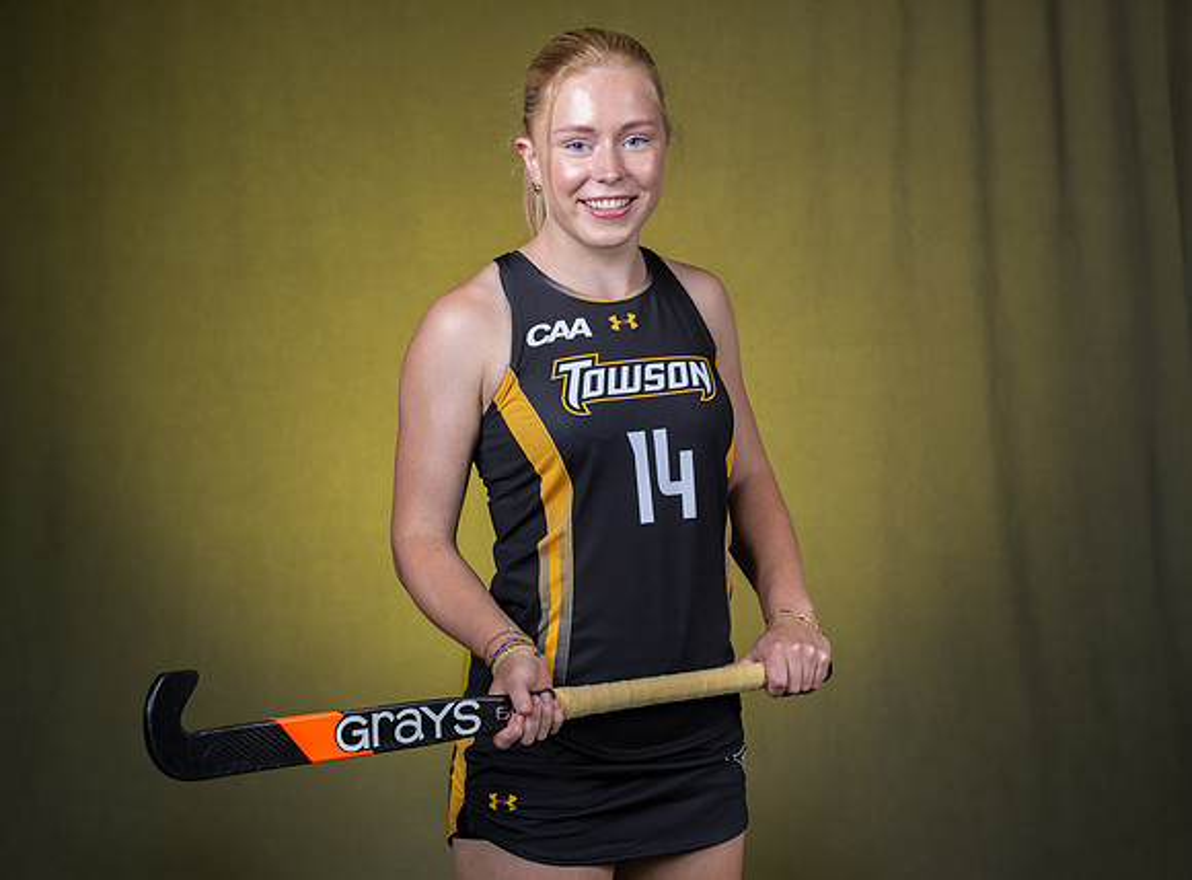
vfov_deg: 19.8
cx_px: 651
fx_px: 2521
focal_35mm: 74
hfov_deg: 26.6
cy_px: 421
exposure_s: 1/160
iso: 100
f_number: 5
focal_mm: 65
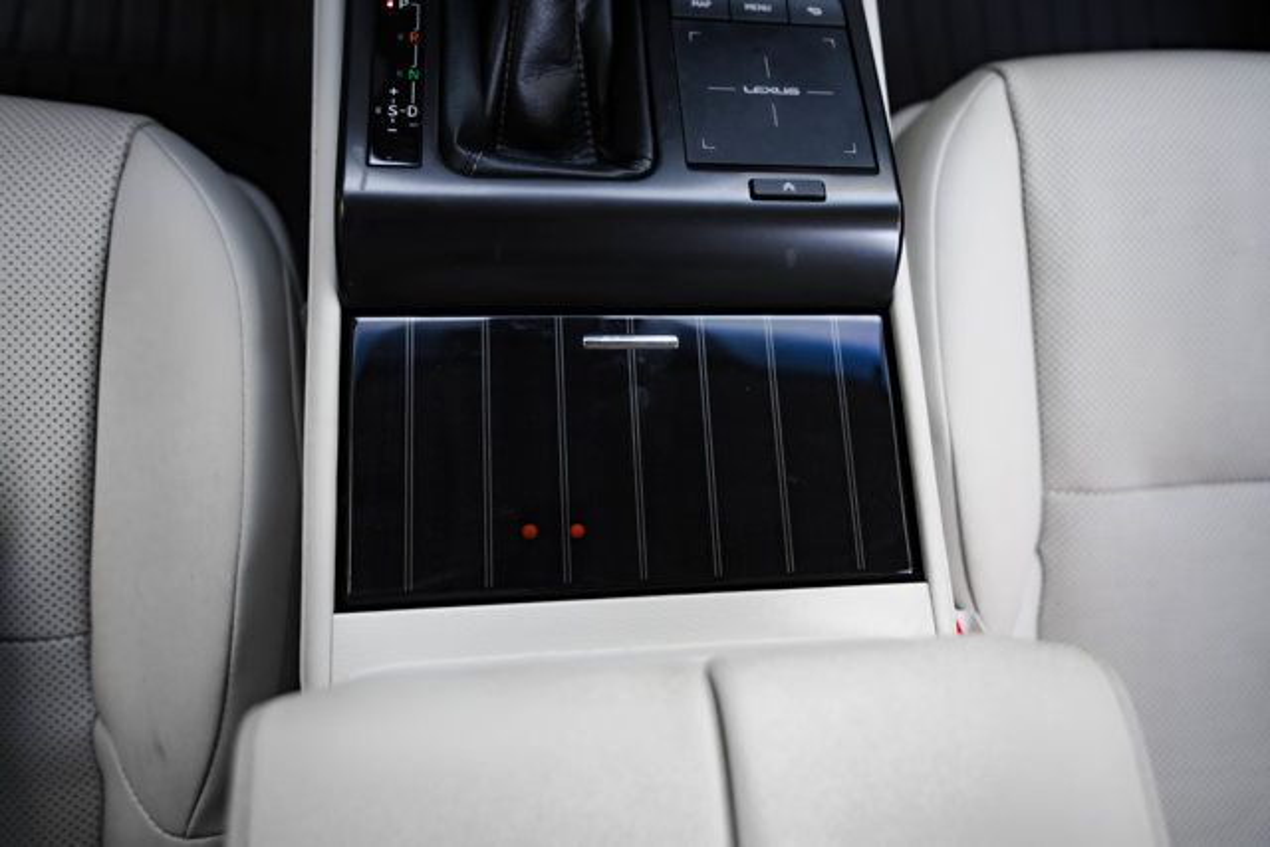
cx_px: 635
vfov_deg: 53.2
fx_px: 847
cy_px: 424
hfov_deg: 73.7
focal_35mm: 24
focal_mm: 24
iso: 800
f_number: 2.8
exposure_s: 1/200
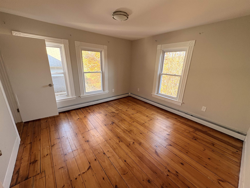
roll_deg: -1.2
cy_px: 94
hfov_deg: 102.1
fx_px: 101
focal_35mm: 14
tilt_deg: -17.8
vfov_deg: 85.7
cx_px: 125
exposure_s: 1/100
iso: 125
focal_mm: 2.22
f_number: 2.2
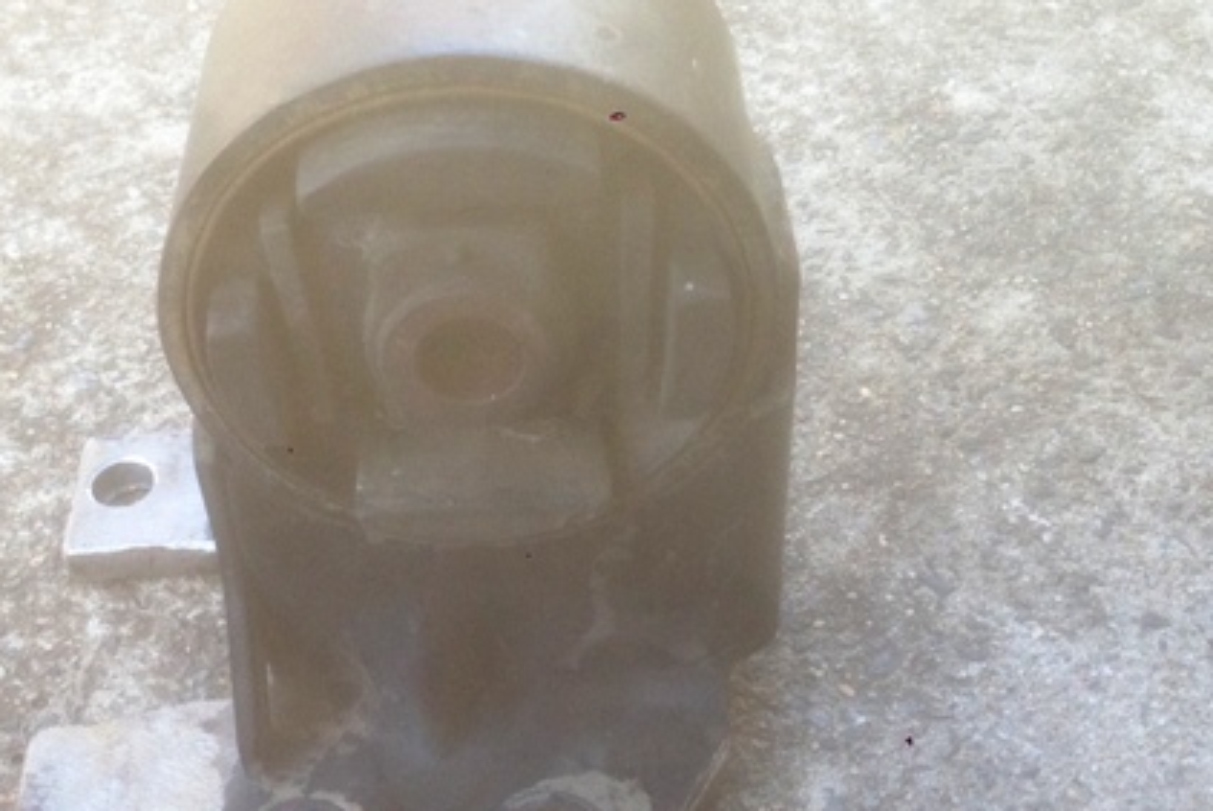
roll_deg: -2.1
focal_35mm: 52
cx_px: 408
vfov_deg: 26.0
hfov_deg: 37.8
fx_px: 1753
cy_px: 483
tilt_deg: -42.5
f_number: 2.4
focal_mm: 4.12
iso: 80
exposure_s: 1/120
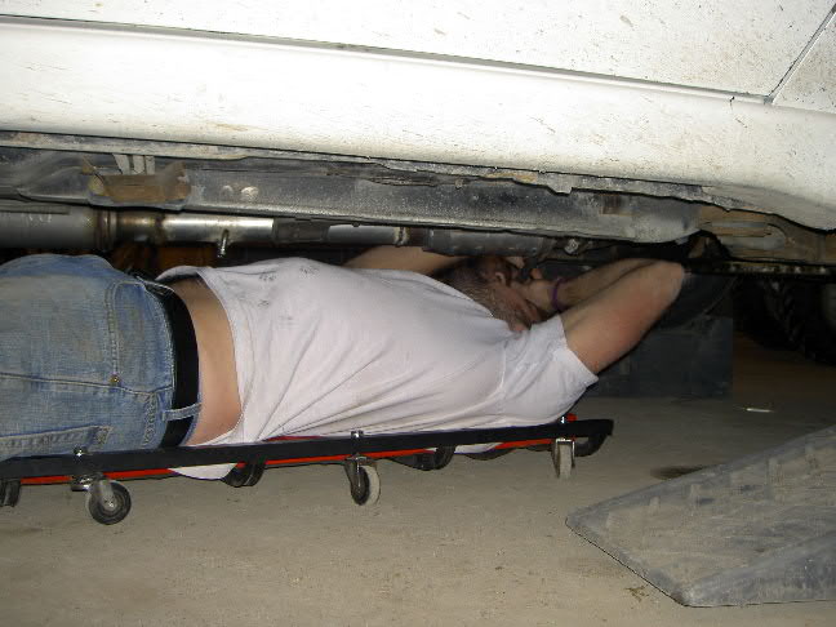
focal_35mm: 39
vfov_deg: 36.8
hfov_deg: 47.9
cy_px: 314
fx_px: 942
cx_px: 418
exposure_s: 1/60
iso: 100
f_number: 2.8
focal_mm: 8
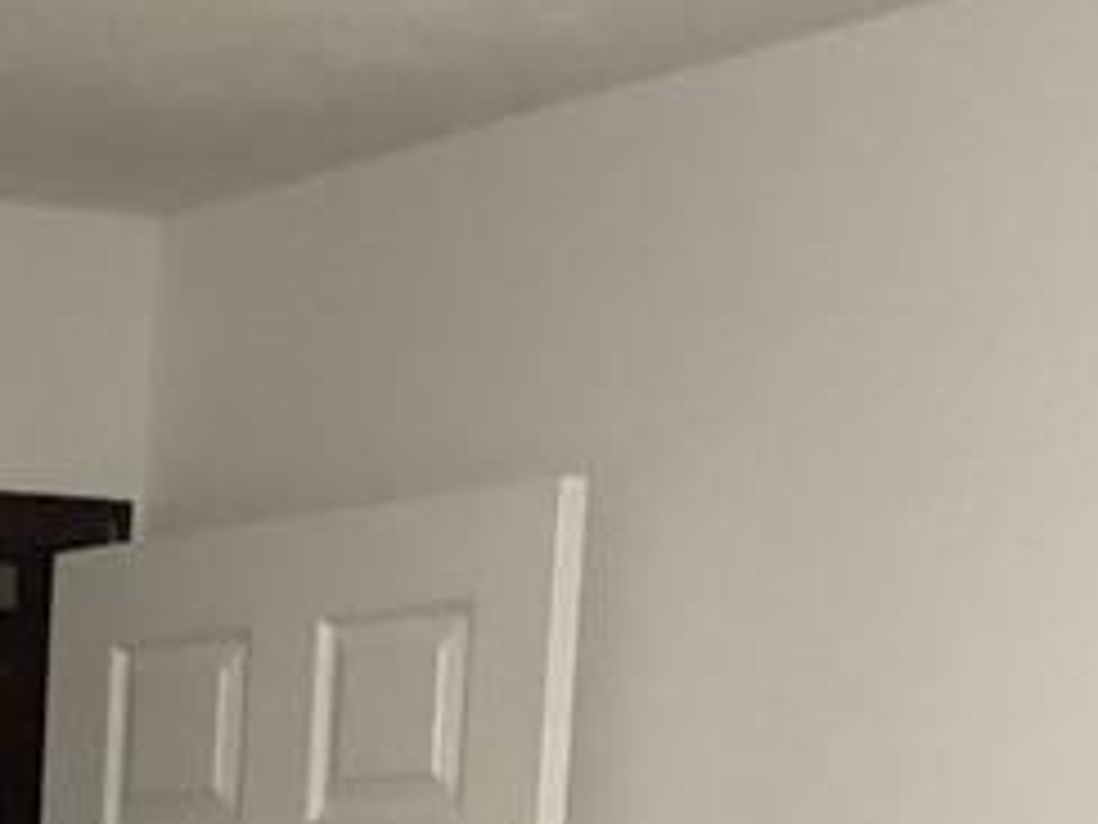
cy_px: 1684
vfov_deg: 10.4
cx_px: -792
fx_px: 4124
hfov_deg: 13.8
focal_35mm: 130
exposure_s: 1/33
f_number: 2.4
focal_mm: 3.3
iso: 400
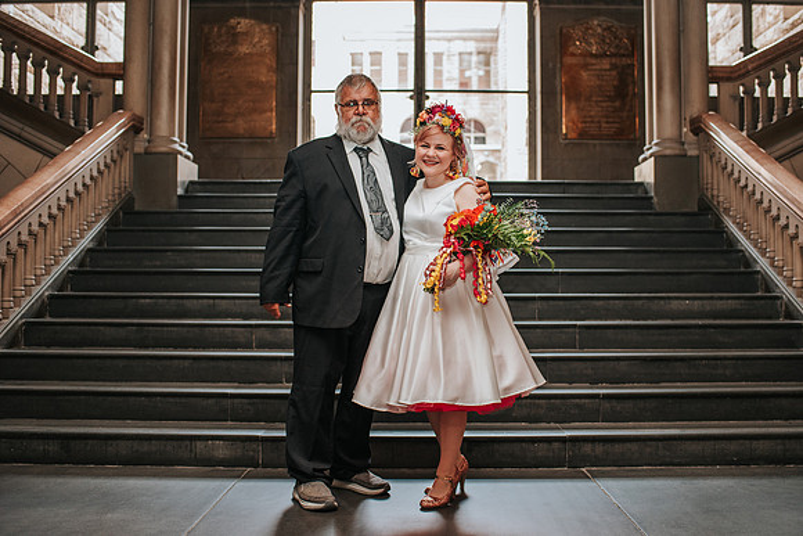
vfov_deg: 35.9
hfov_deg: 51.8
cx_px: 421
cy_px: 255
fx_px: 827
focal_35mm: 37
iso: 1000
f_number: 3.2
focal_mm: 35
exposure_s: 1/200
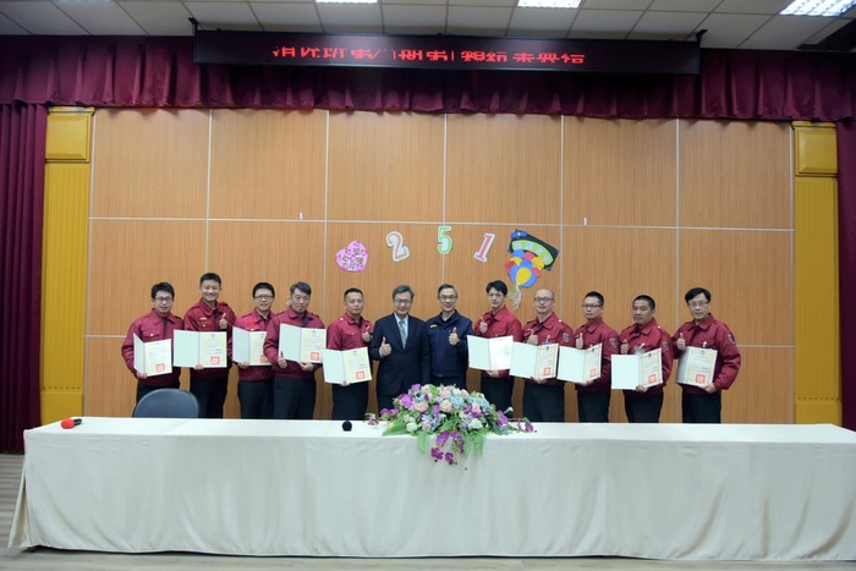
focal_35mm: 27
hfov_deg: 67.4
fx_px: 642
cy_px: 286
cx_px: 428
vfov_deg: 47.9
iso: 560
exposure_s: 1/200
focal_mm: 18
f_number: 3.5
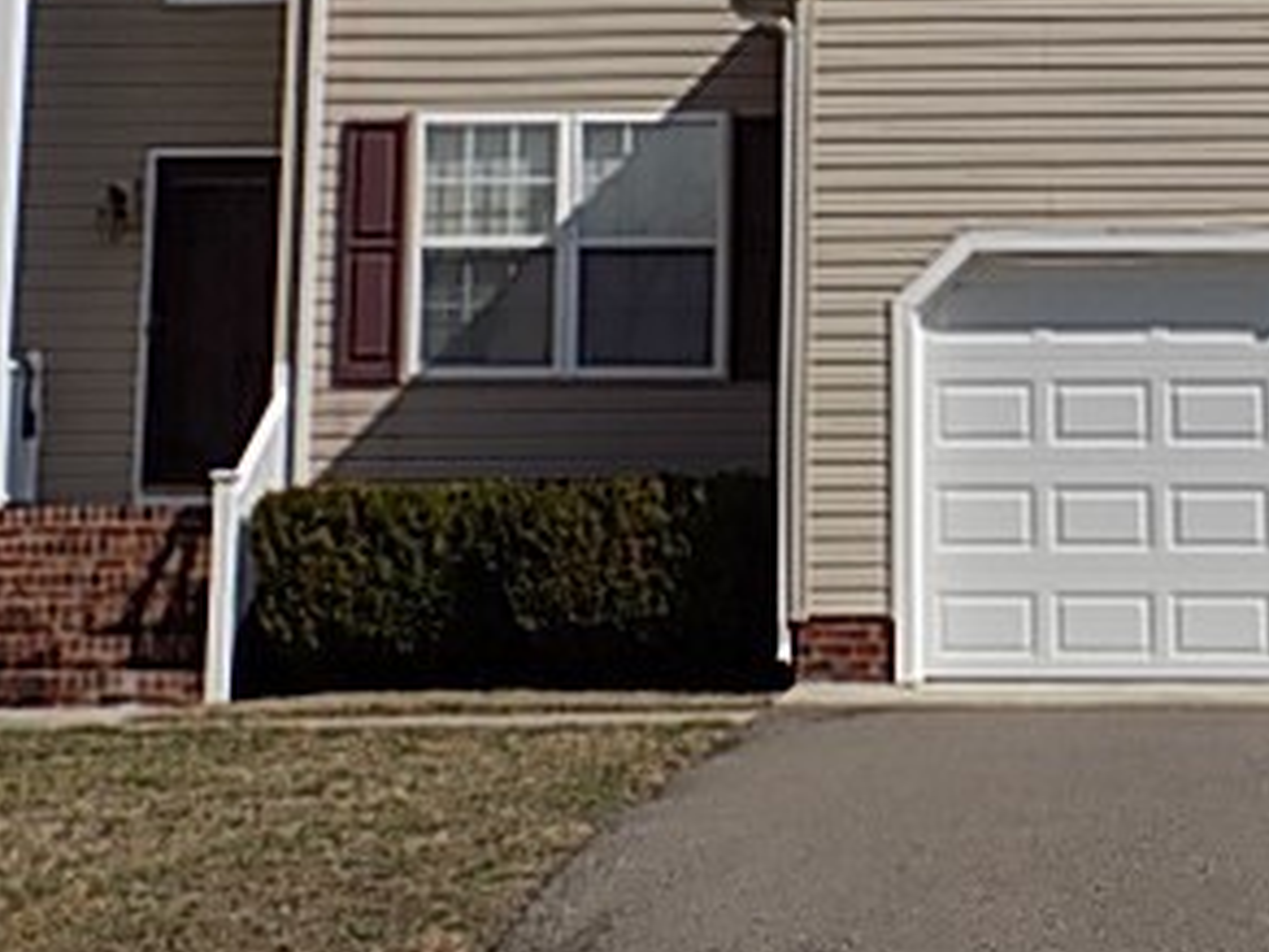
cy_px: 4
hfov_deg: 21.7
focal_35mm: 90
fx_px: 3299
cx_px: 821
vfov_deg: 16.1
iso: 80
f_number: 11.5
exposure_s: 1/250
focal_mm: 7.3
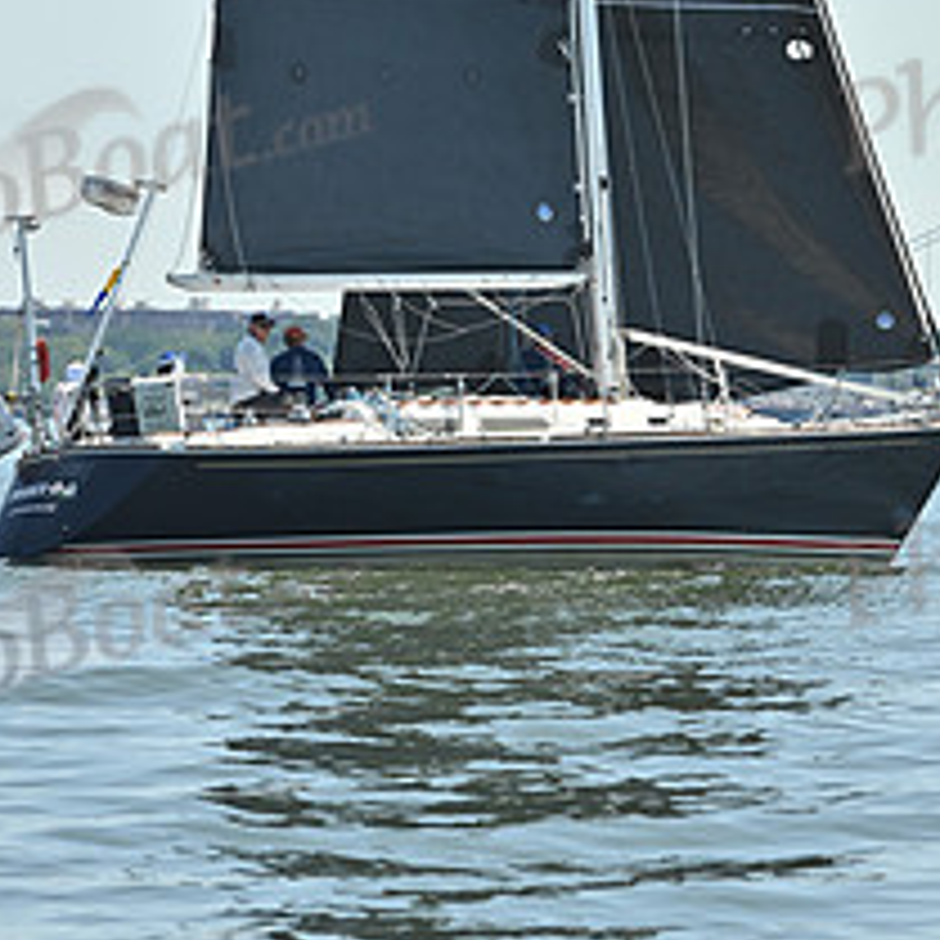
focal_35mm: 378
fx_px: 11613
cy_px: -112
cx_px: 605
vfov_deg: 4.6
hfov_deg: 4.6
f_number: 9
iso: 320
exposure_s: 1/1000
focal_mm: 160
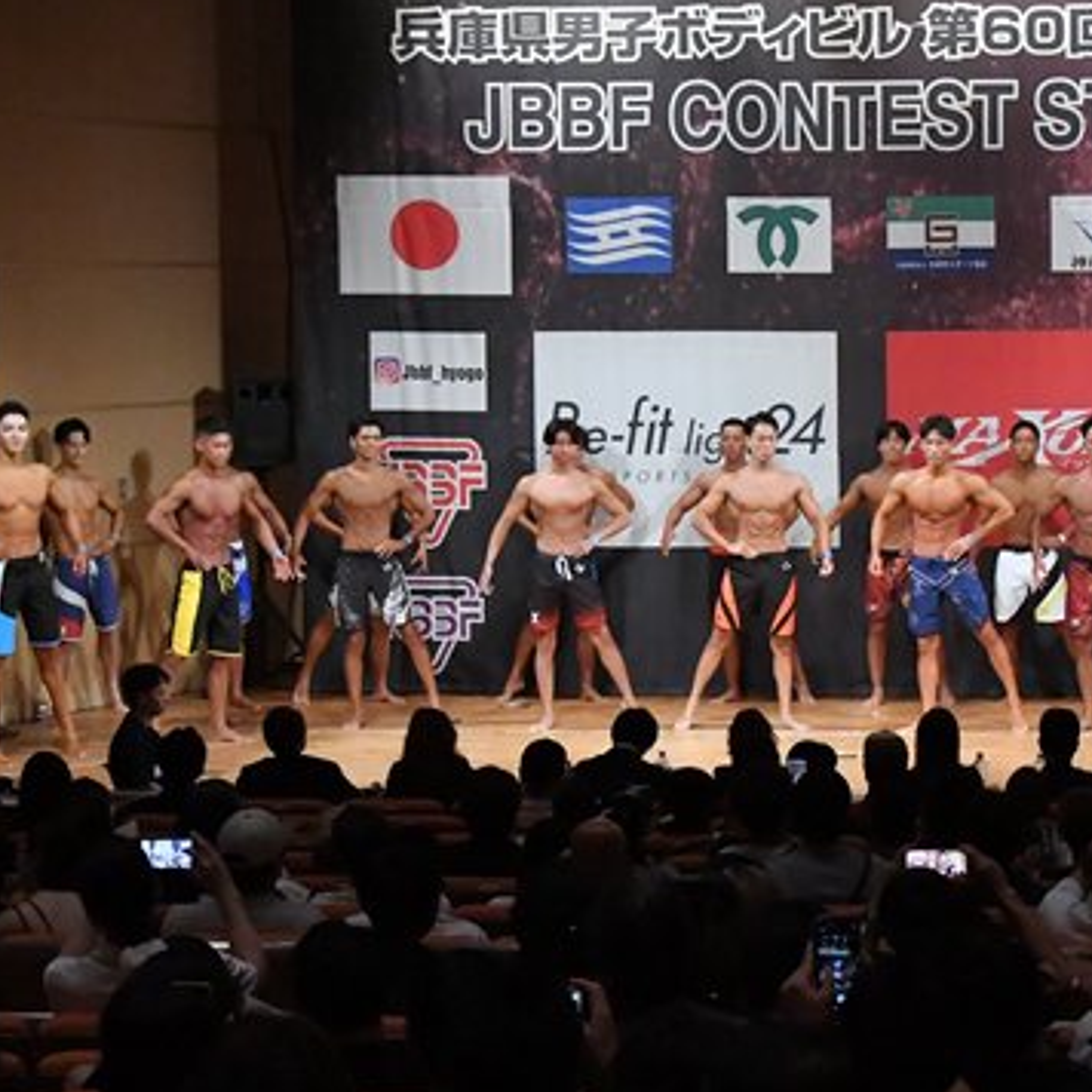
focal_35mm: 111
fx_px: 3962
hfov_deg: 15.6
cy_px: 515
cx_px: 808
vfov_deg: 15.7
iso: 8000
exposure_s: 1/400
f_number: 5.6
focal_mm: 40
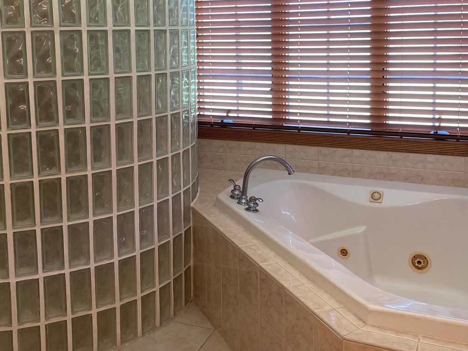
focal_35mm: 41
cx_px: 211
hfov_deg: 45.7
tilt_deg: -4.4
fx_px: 554
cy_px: 80
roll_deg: +0.1
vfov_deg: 34.3
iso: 64
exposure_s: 1/60
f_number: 1.8
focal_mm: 4.25
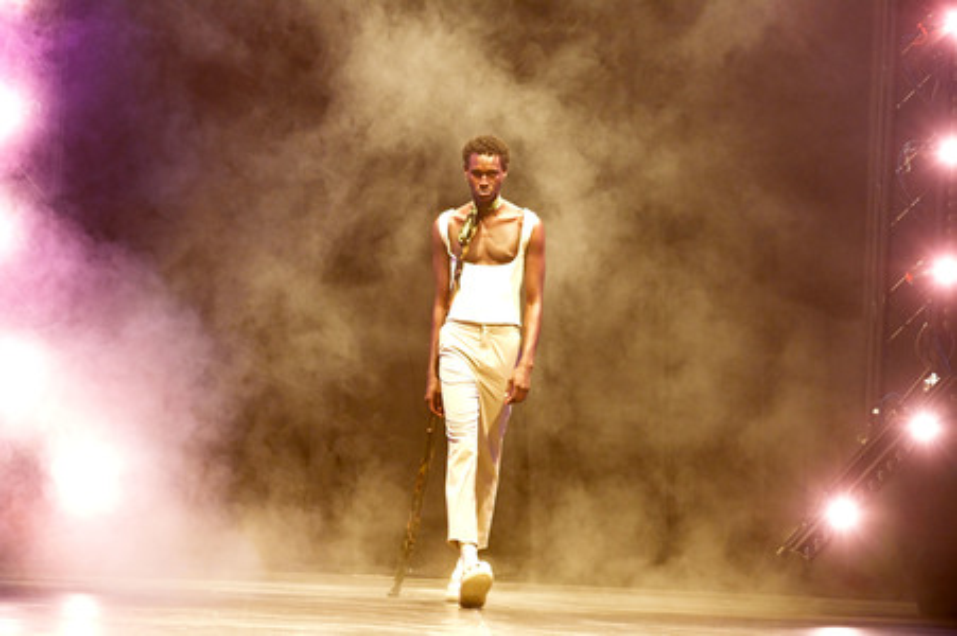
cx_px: 478
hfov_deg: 8.6
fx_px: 6375
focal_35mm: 240
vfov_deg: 5.7
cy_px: 318
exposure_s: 1/60
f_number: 5.6
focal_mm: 240
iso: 8000
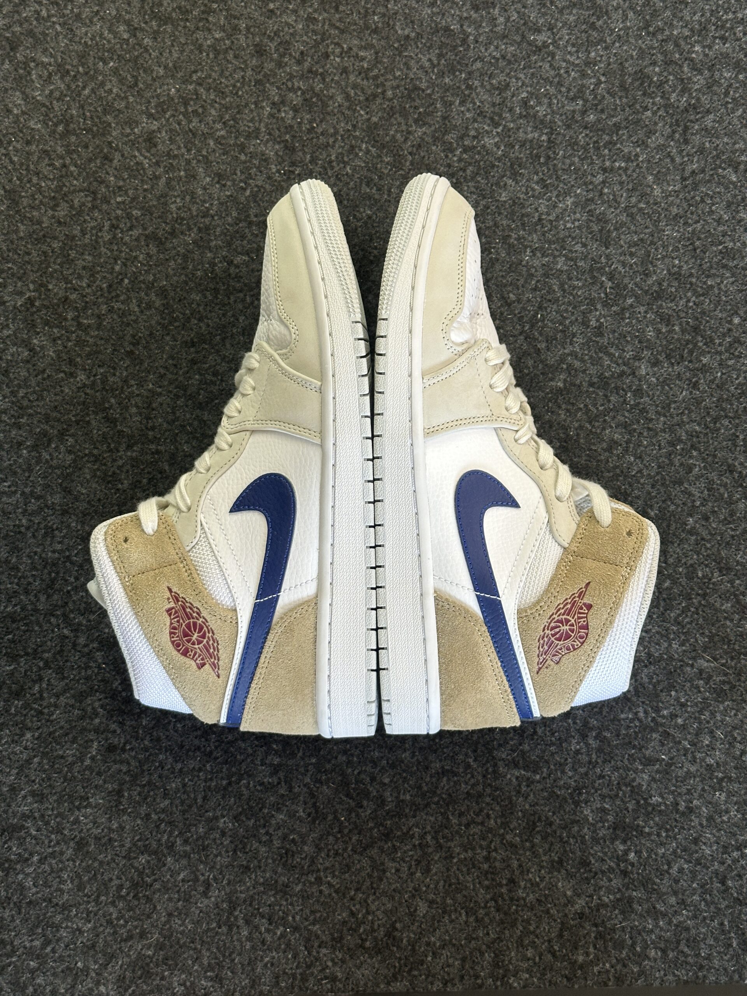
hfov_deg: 30.3
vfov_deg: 39.7
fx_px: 1381
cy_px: 498
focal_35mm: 48
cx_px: 374
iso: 100
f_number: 1.78
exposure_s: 1/50
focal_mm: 6.86
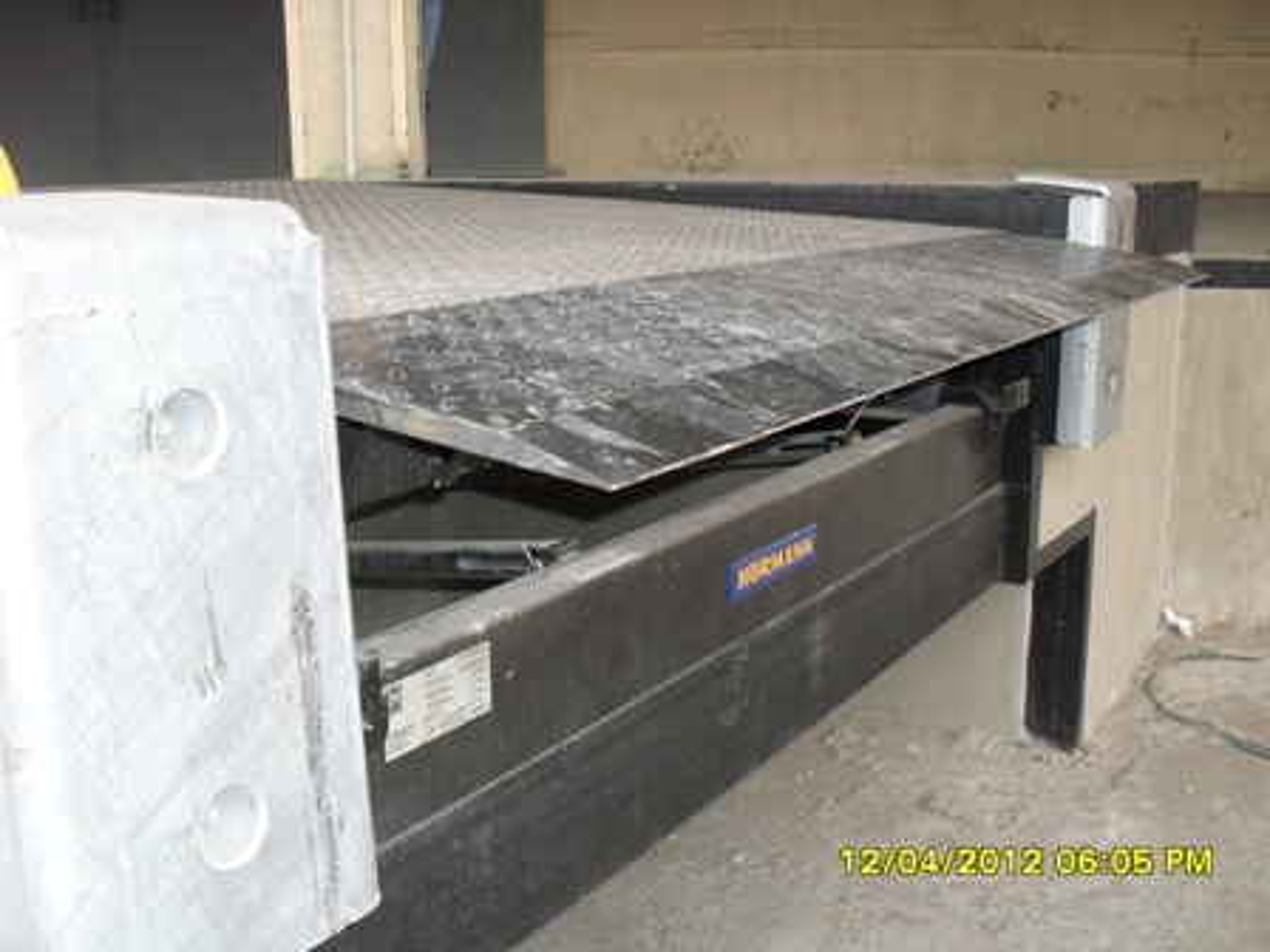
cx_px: 635
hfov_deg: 49.0
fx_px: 1394
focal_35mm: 38
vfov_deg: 37.7
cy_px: 476
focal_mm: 6.3
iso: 200
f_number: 2.8
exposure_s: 1/45
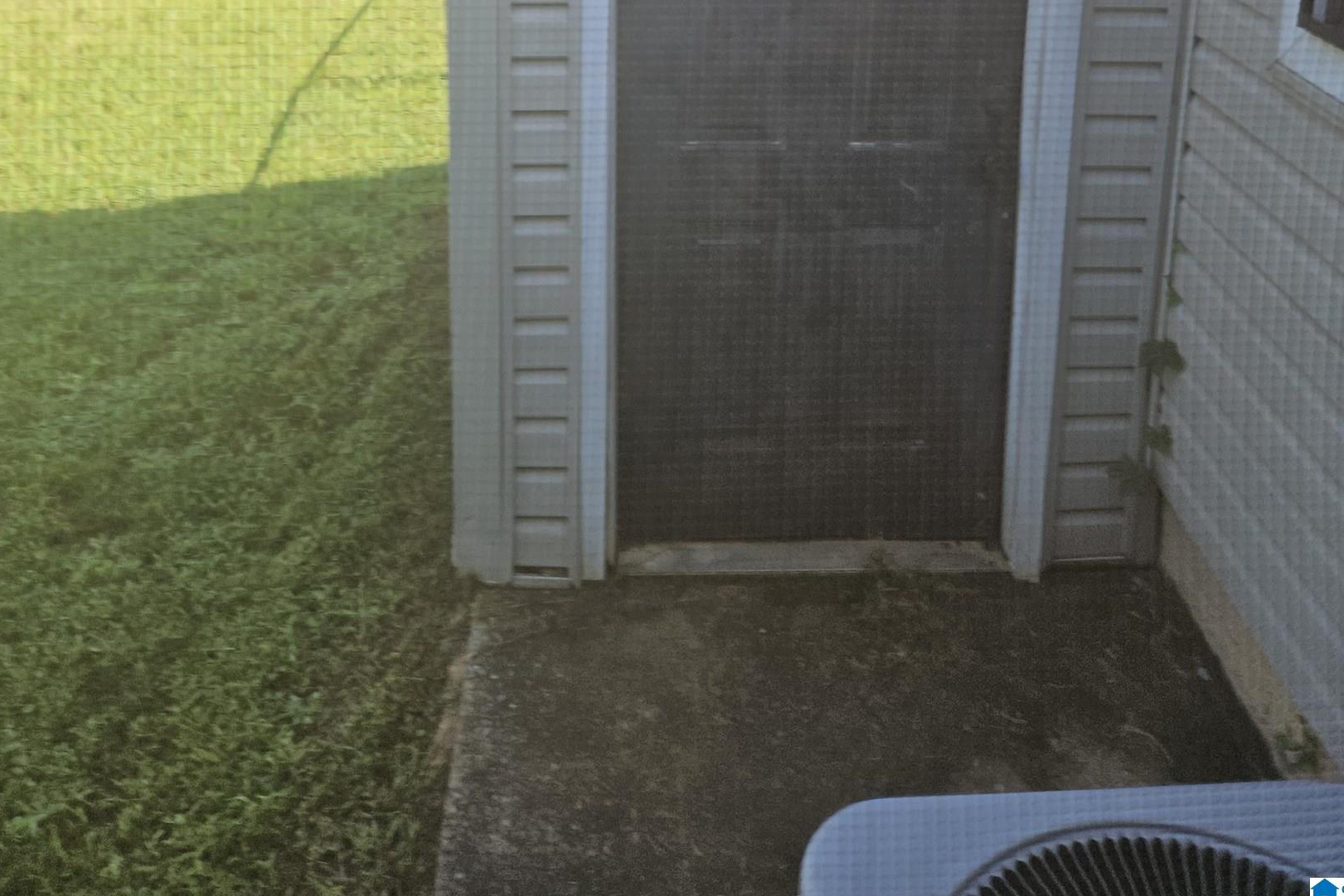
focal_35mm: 34
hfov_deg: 55.8
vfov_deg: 34.6
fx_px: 1269
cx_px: 693
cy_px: -39
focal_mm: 5.4
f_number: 1.8
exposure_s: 1/311
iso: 25
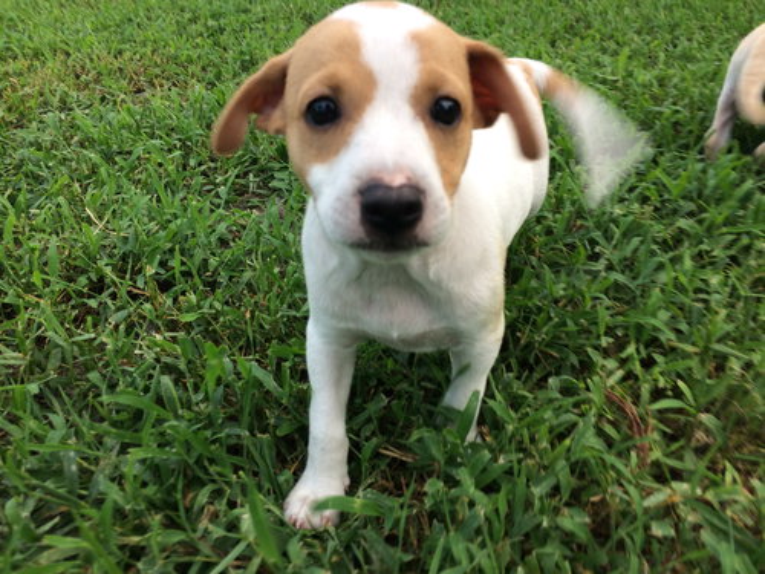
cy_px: 287
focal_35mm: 29
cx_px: 382
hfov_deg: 61.7
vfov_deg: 48.2
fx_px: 641
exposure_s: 1/60
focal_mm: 4.15
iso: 32
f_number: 2.2
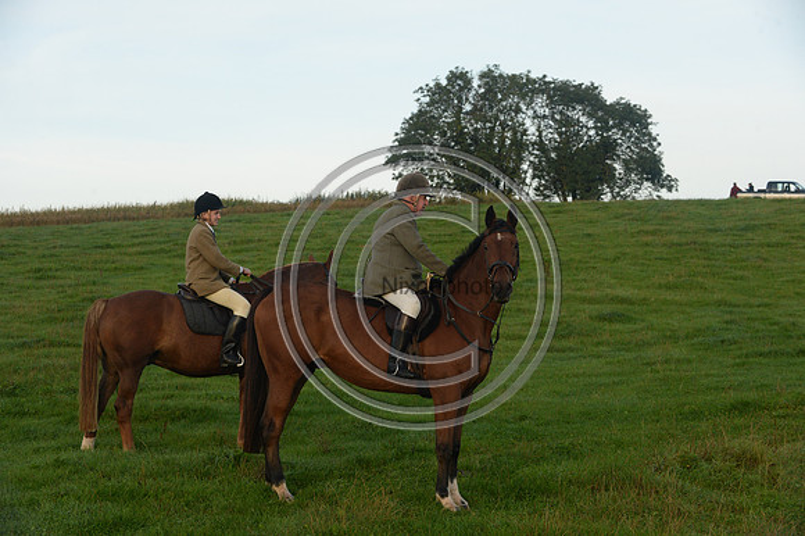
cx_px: 402
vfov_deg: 15.2
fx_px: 2011
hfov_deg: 22.6
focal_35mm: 90
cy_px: 268
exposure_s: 1/800
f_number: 6.3
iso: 1600
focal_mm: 90
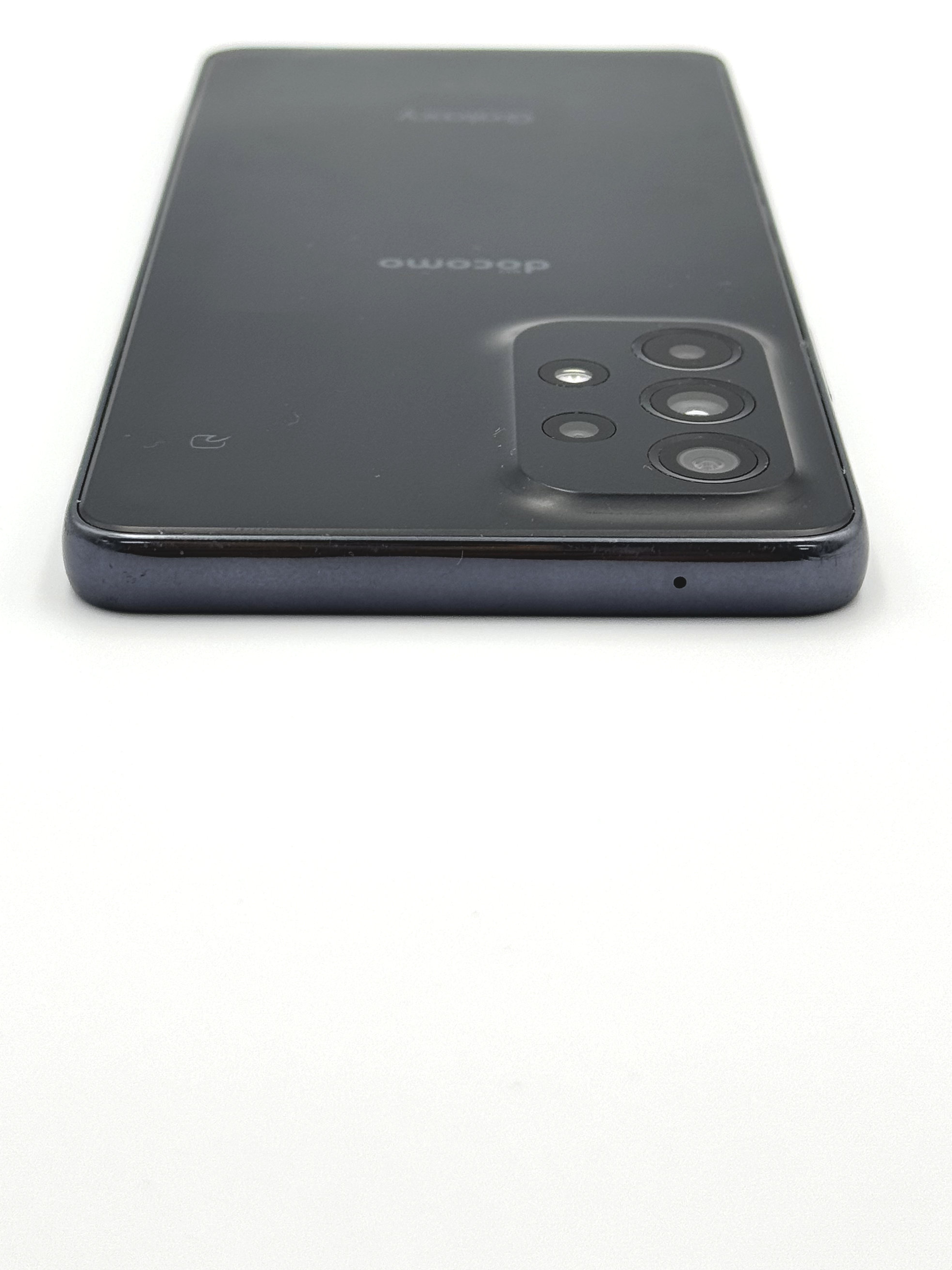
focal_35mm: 74
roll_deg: -0.9
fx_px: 2713
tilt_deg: -22.7
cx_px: 473
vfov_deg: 26.1
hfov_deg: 19.9
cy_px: 370
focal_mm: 6.76
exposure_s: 1/390
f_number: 1.78
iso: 64
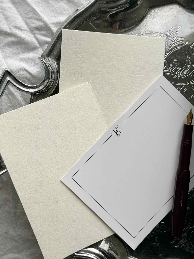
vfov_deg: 39.7
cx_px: 97
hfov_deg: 30.3
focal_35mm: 48
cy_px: 130
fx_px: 359
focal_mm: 6.76
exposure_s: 1/108
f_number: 1.78
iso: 100
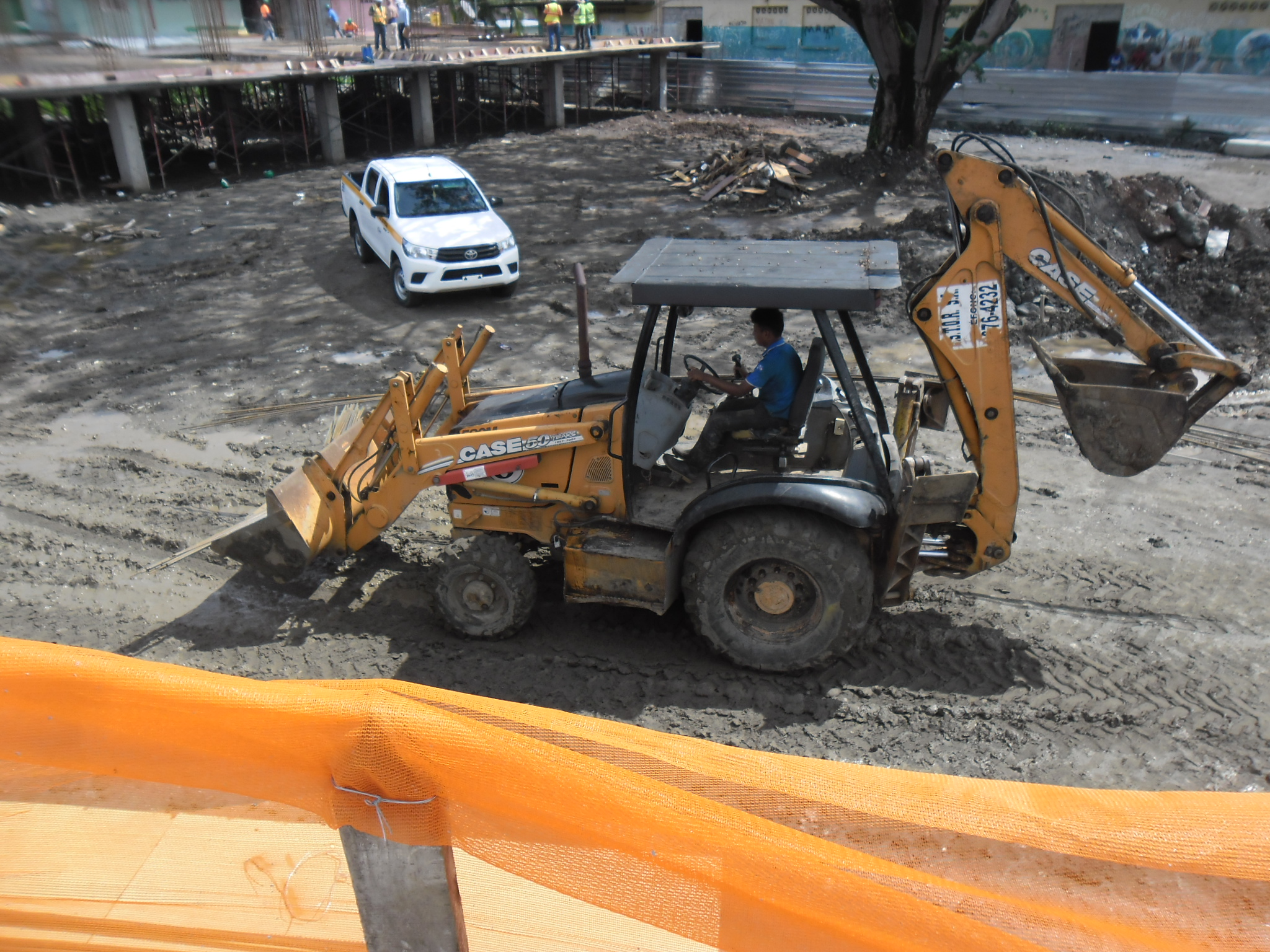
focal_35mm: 27
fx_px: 991
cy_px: 476
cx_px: 635
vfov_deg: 51.4
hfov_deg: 65.3
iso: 80
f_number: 3.5
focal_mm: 4.9
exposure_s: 1/608
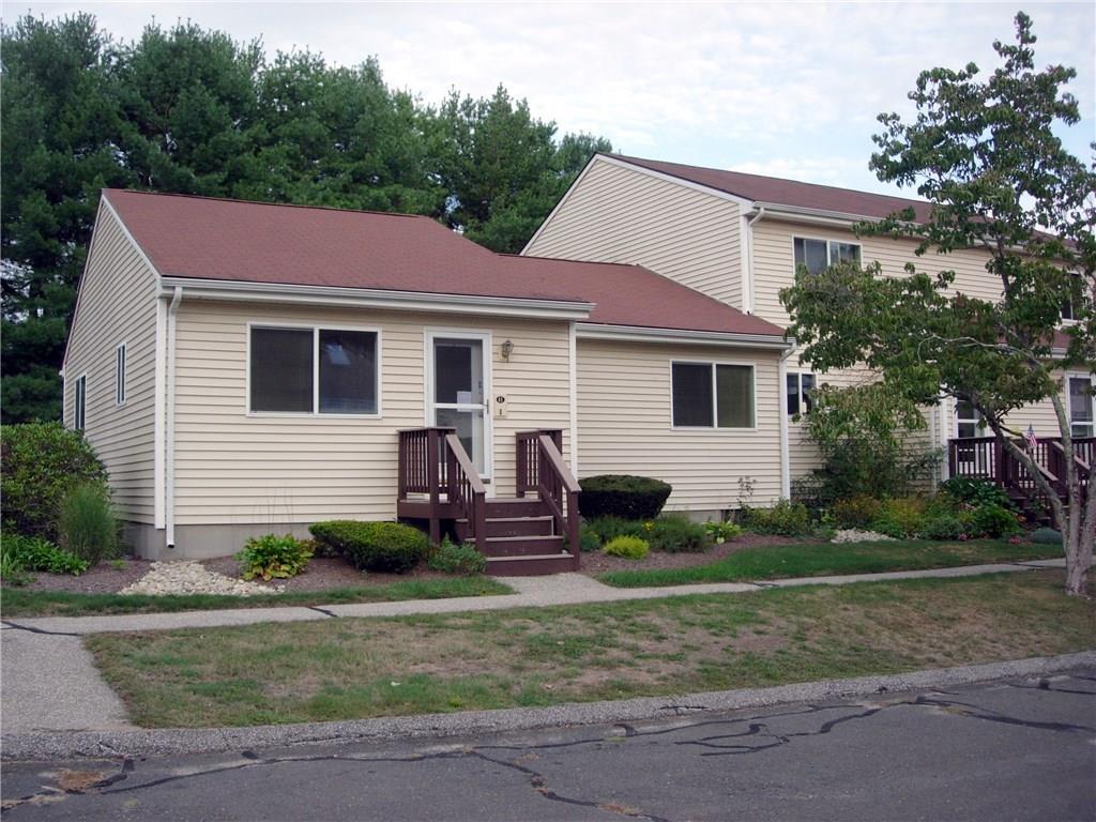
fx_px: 1203
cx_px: 548
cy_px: 411
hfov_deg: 49.0
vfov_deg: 37.7
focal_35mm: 38
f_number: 2.8
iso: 64
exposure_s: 1/287
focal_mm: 7.8
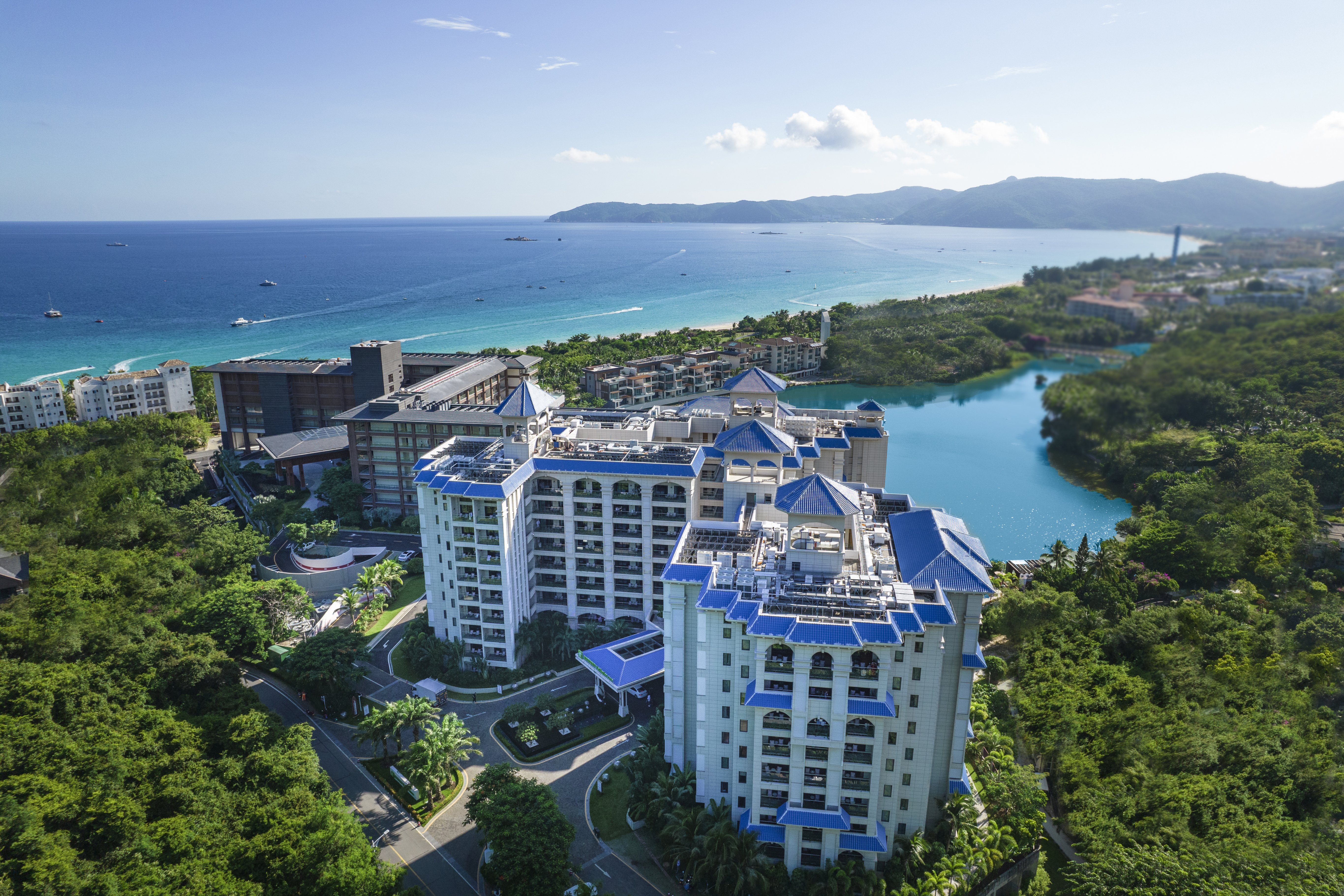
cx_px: 672
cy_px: 448
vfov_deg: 57.2
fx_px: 821
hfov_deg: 78.6
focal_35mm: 22
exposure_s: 1/2000
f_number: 2.8
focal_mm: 8.38
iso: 100
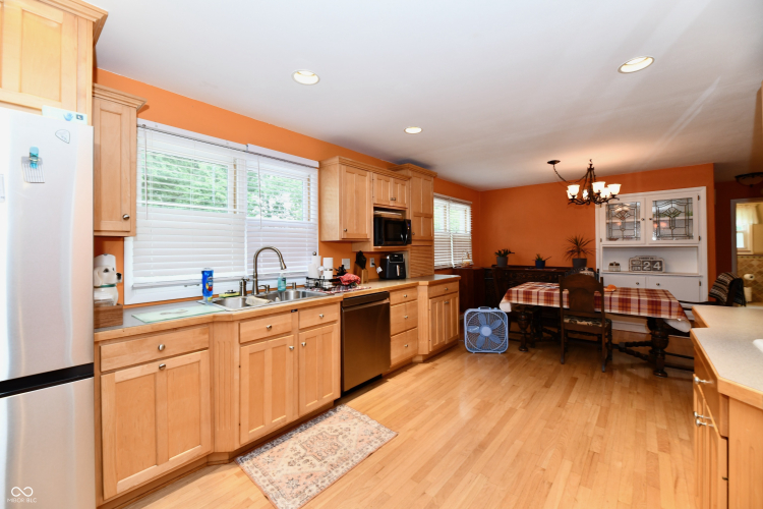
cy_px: 254
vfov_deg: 81.2
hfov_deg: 104.3
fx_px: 297
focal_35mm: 14
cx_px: 382
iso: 640
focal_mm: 14
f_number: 6.3
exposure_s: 1/60
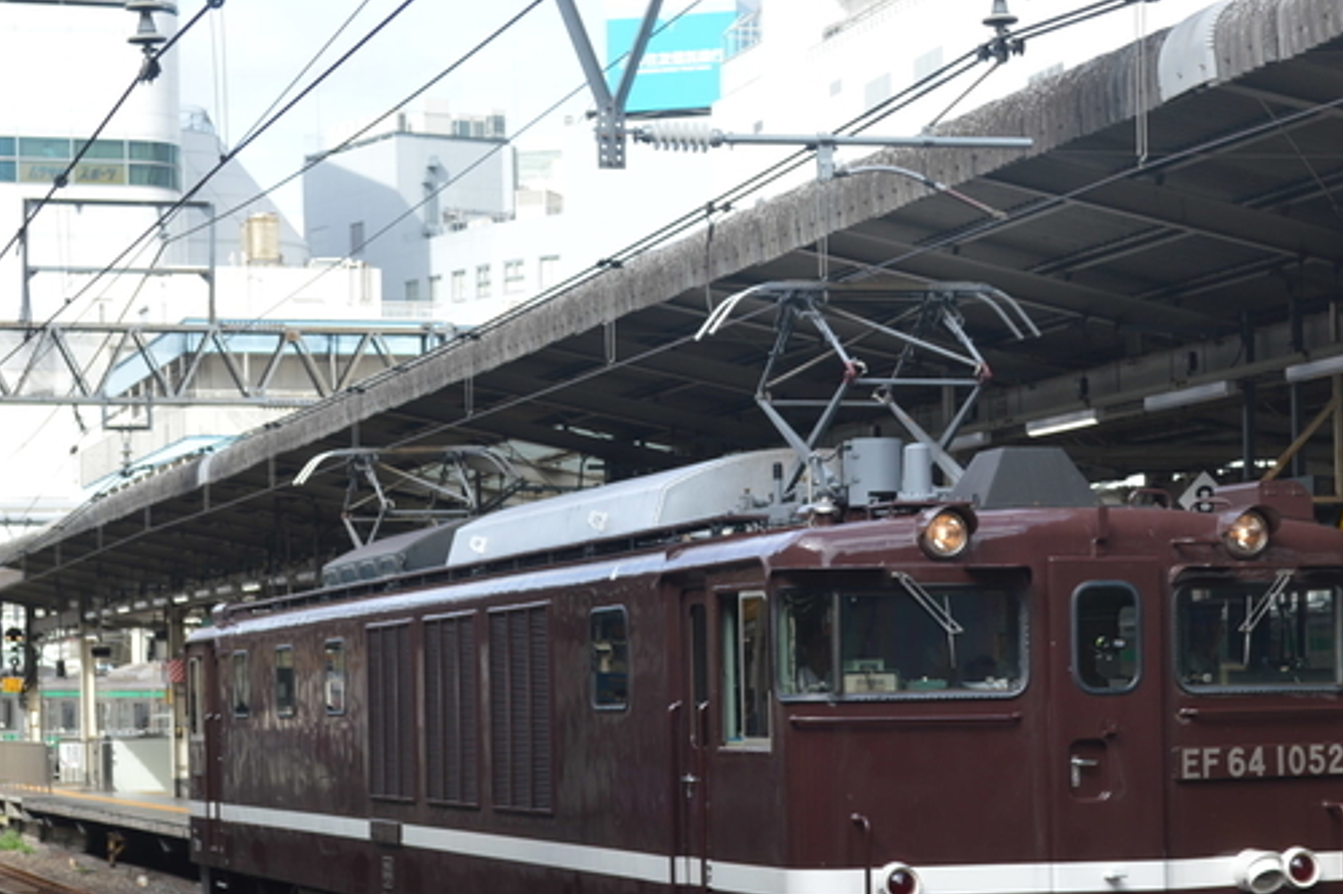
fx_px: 3580
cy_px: 706
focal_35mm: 96
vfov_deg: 14.2
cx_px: 897
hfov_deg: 21.2
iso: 100
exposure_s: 1/160
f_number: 5.6
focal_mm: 40
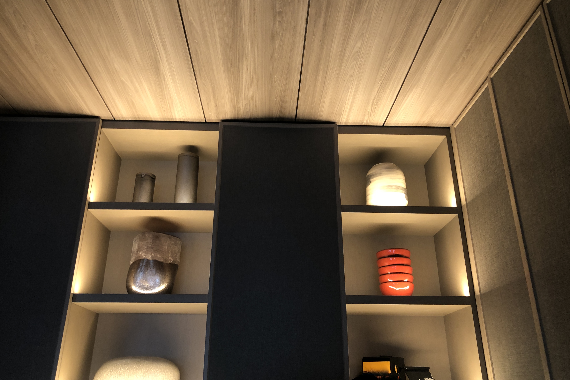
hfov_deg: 61.9
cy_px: 182
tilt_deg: +22.4
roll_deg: +0.2
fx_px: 475
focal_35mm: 30
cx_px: 288
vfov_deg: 43.6
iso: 40
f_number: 1.8
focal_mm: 3.99
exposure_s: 1/18
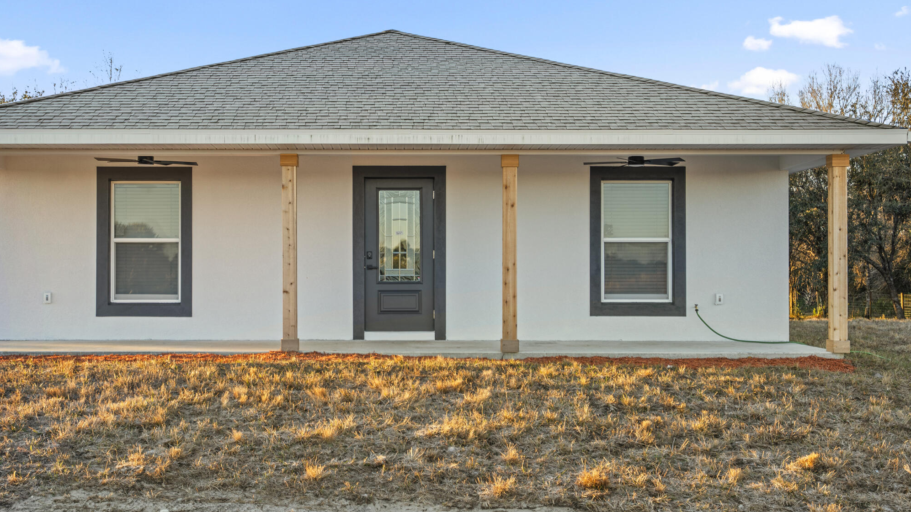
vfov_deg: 26.0
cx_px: 391
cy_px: 256
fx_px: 1111
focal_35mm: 46
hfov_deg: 44.5
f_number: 4
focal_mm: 35
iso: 100
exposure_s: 1/60
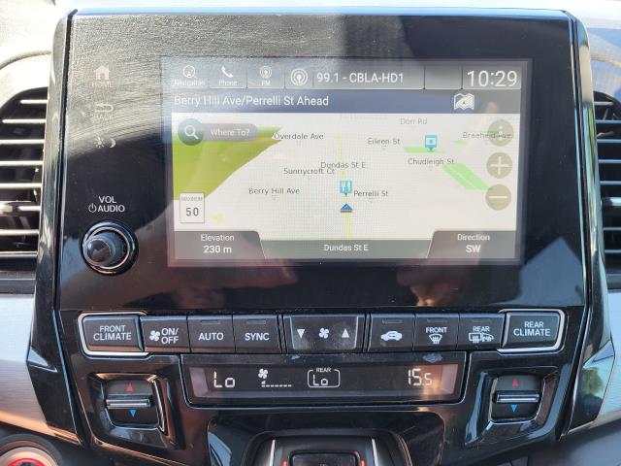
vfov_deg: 53.1
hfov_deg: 67.3
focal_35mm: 26
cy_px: 233
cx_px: 310
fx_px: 466
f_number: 1.8
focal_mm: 5.4
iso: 80
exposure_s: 1/200
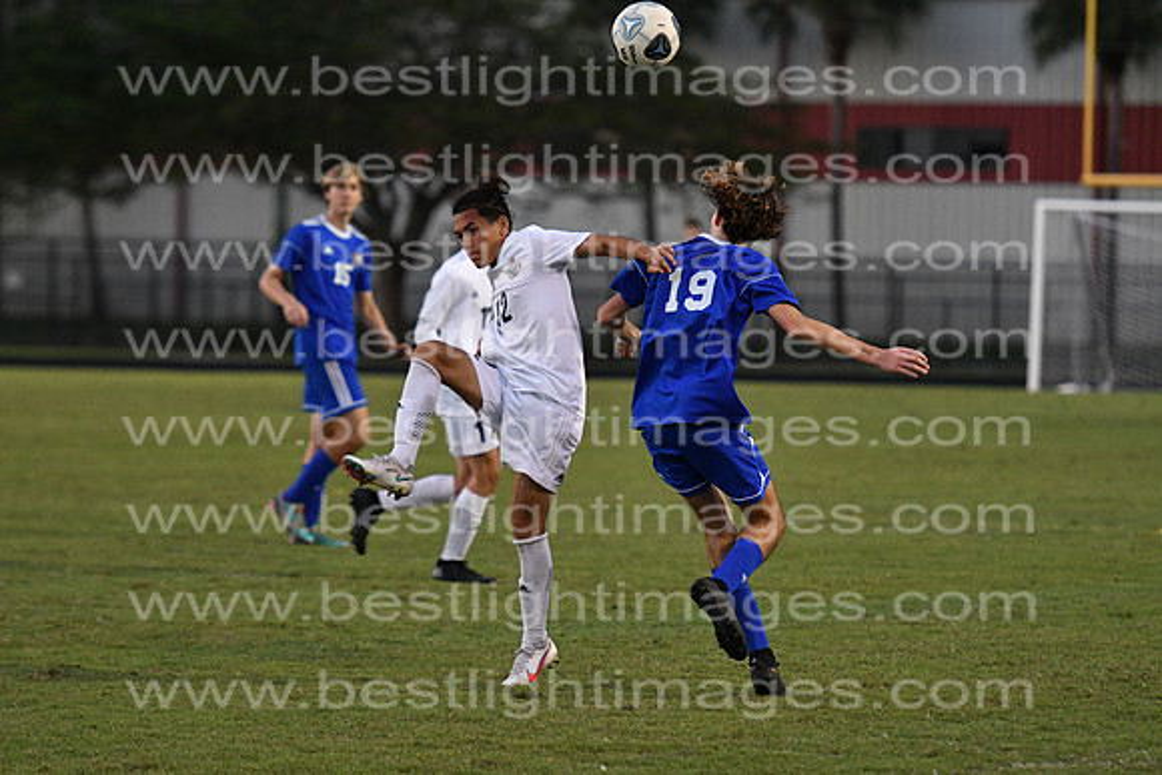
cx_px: 581
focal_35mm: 232
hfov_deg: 8.9
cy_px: 388
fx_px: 7506
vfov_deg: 5.9
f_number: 3.2
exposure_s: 1/800
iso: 3200
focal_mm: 155
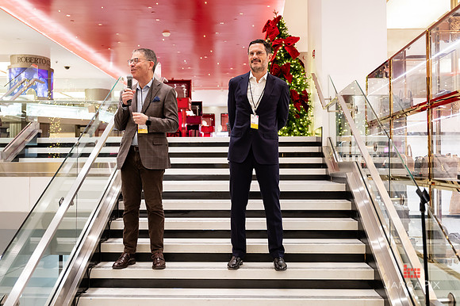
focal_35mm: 38
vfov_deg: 34.7
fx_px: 489
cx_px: 230
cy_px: 147
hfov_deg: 50.4
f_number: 3.2
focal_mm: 36
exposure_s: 1/160
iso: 1250
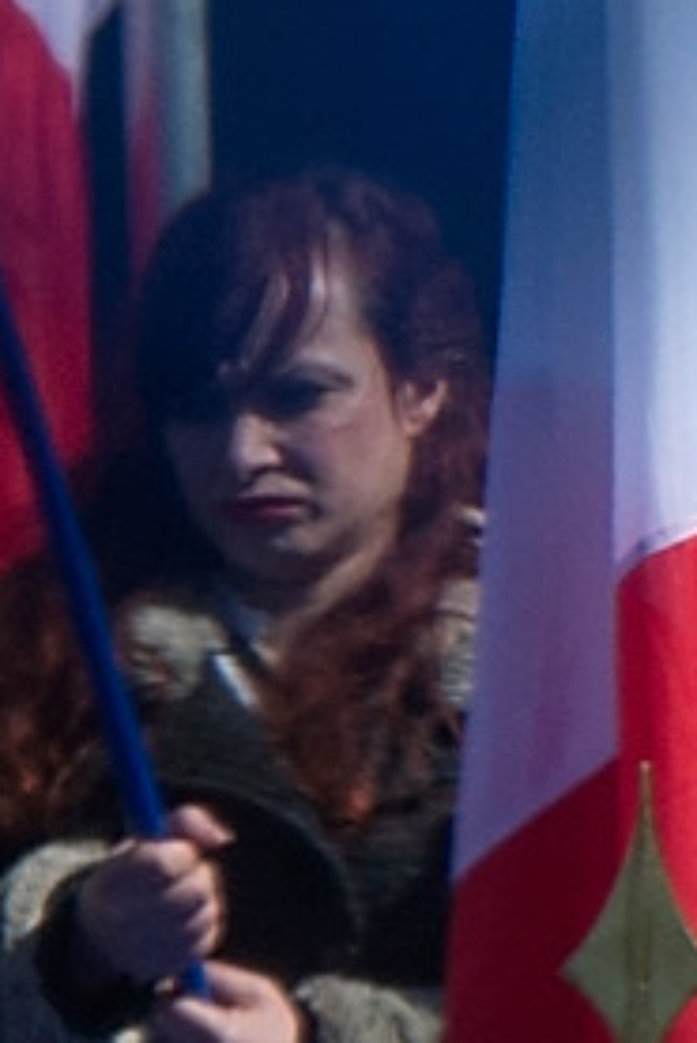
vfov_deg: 1.5
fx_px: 39183
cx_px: 4954
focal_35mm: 1351
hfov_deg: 1.0
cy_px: -928
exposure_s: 1/1250
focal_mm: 125
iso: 500
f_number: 8
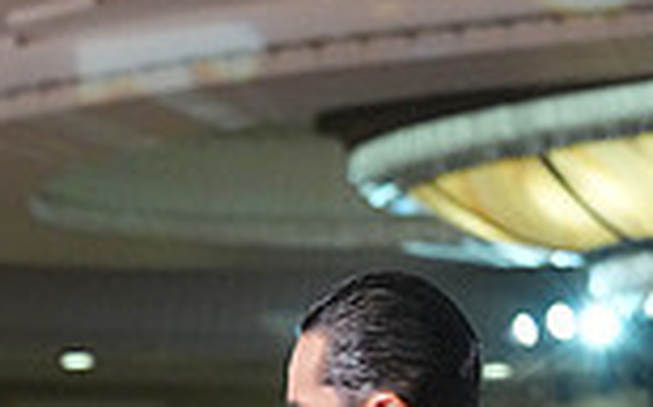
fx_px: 6829
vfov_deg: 3.3
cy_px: 1200
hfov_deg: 5.5
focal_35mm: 384
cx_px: 138
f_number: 5
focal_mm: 100
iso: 8000
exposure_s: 1/400
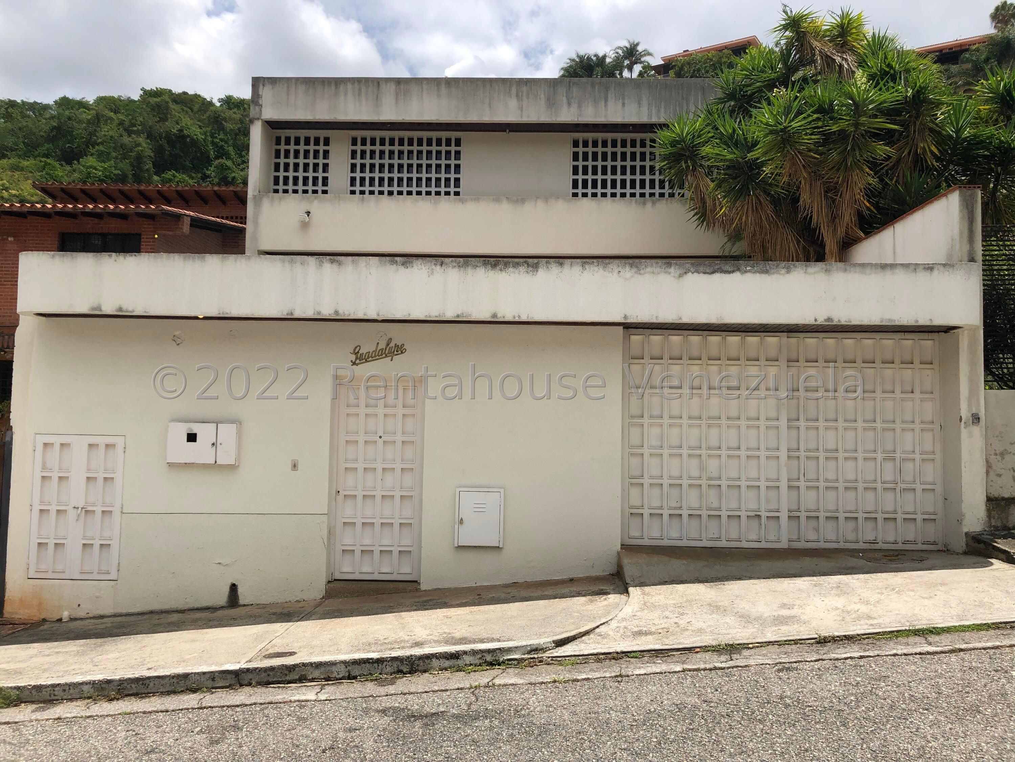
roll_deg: -1.8
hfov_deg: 63.4
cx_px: 508
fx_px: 821
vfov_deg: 49.7
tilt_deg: +3.8
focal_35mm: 28
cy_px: 381
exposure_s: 1/2525
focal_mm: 4
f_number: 1.8
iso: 20
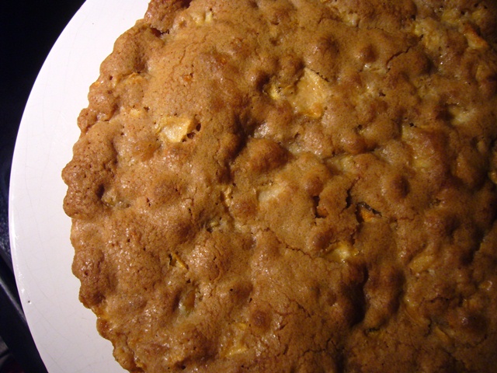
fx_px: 503
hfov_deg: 52.6
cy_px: 186
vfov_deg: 40.7
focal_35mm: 35
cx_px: 248
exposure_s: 1/15
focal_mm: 5.8
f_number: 2.8
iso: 200
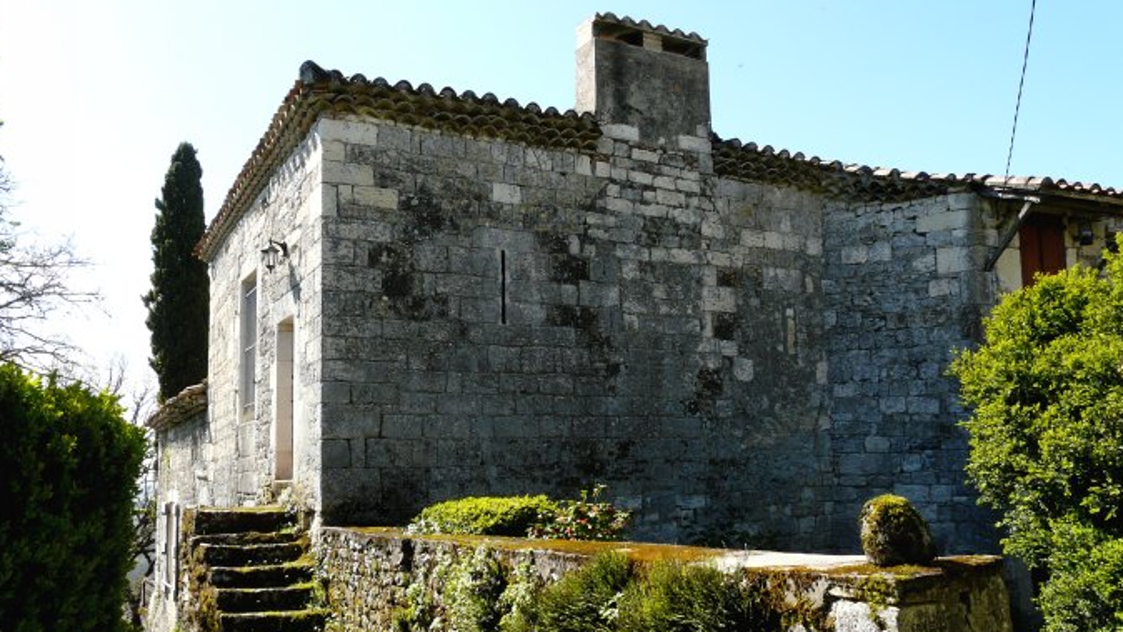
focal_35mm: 32
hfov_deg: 61.0
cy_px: 359
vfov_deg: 36.6
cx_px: 557
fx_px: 953
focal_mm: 4.7
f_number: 5
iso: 100
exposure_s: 1/250
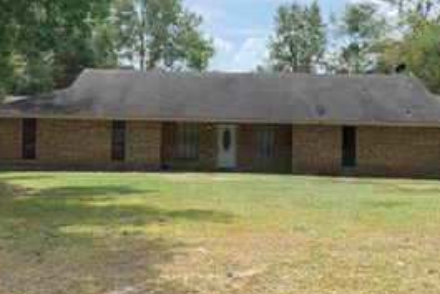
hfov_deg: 38.9
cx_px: 216
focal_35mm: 51
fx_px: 624
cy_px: 124
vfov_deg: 26.5
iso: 25
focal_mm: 4.25
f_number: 1.8
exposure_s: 1/1610
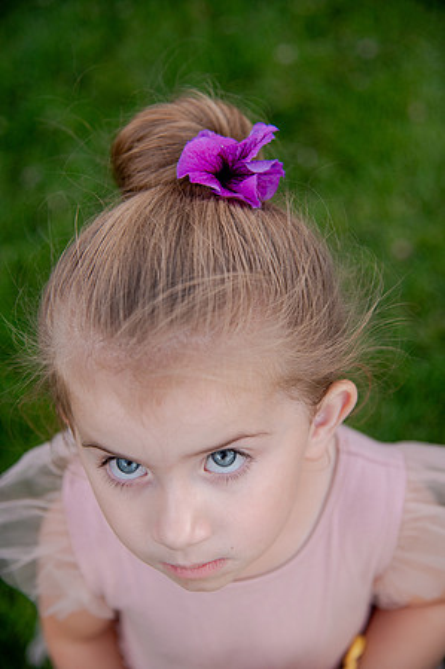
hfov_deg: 21.9
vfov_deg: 32.4
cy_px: 334
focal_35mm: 62
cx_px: 222
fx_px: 1152
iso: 1000
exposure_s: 1/200
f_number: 4
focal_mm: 62
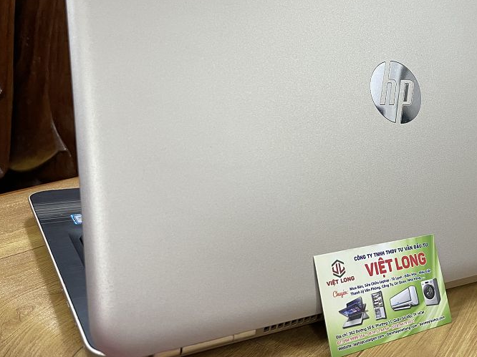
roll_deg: -6.6
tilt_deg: -11.3
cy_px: 128
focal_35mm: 40
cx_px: 337
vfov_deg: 35.7
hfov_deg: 45.7
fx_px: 551
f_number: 1.6
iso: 320
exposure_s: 1/60
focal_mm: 5.1
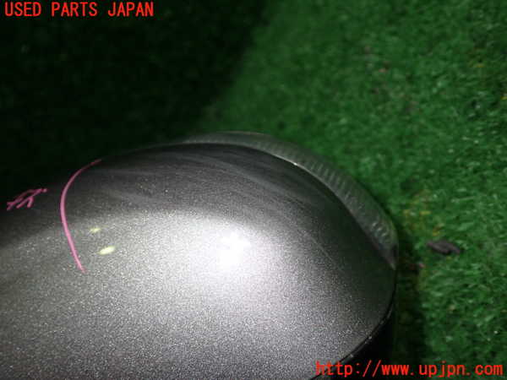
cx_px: 254
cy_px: 190
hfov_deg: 49.0
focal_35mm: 38
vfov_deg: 37.7
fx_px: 557
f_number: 8
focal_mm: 6.83
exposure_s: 1/40
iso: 200
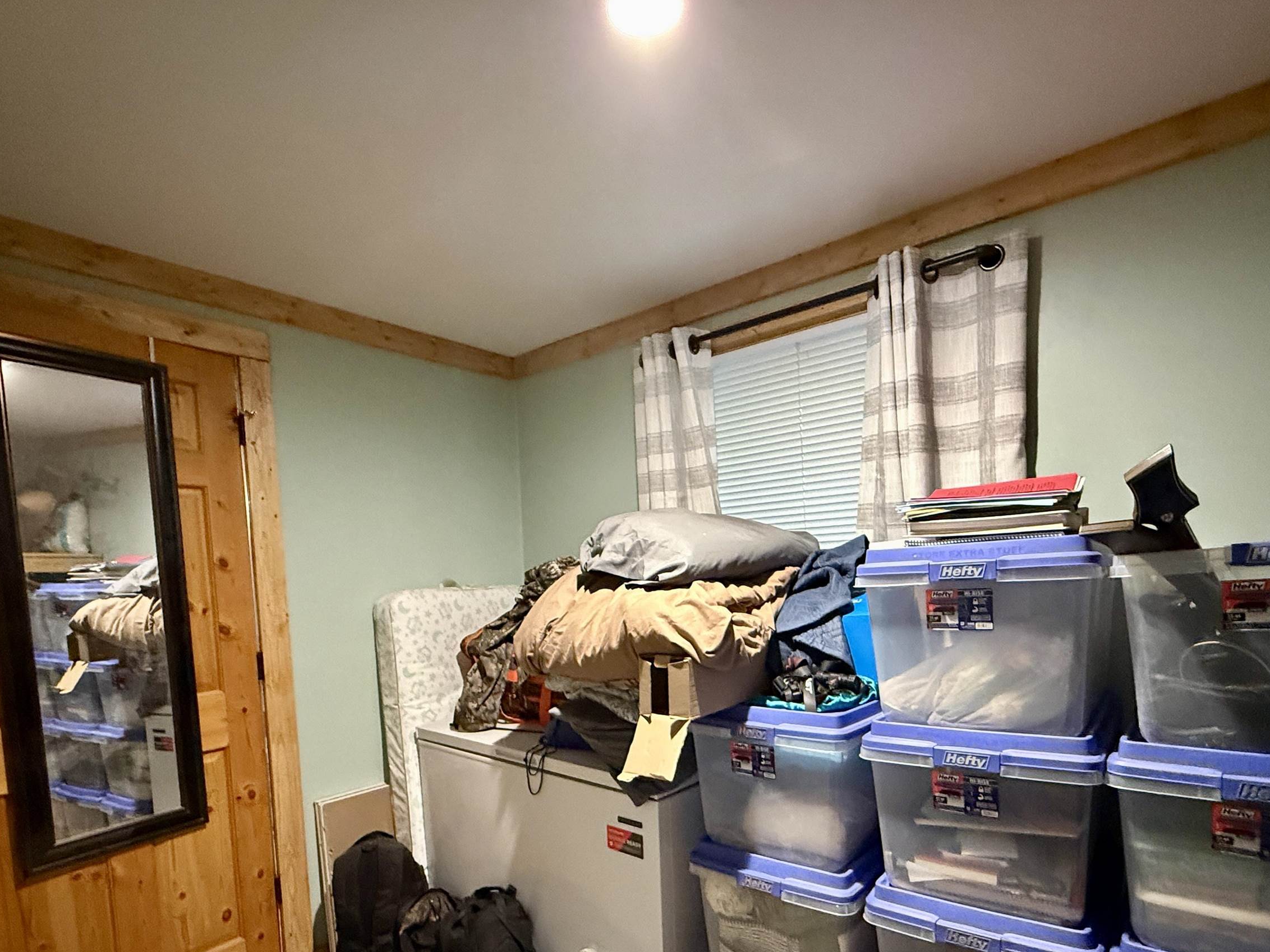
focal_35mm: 19
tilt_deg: -4.6
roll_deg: +1.4
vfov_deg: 66.9
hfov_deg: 84.6
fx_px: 697
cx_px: 659
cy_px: 632
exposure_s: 1/60
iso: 800
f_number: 2.2
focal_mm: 2.22
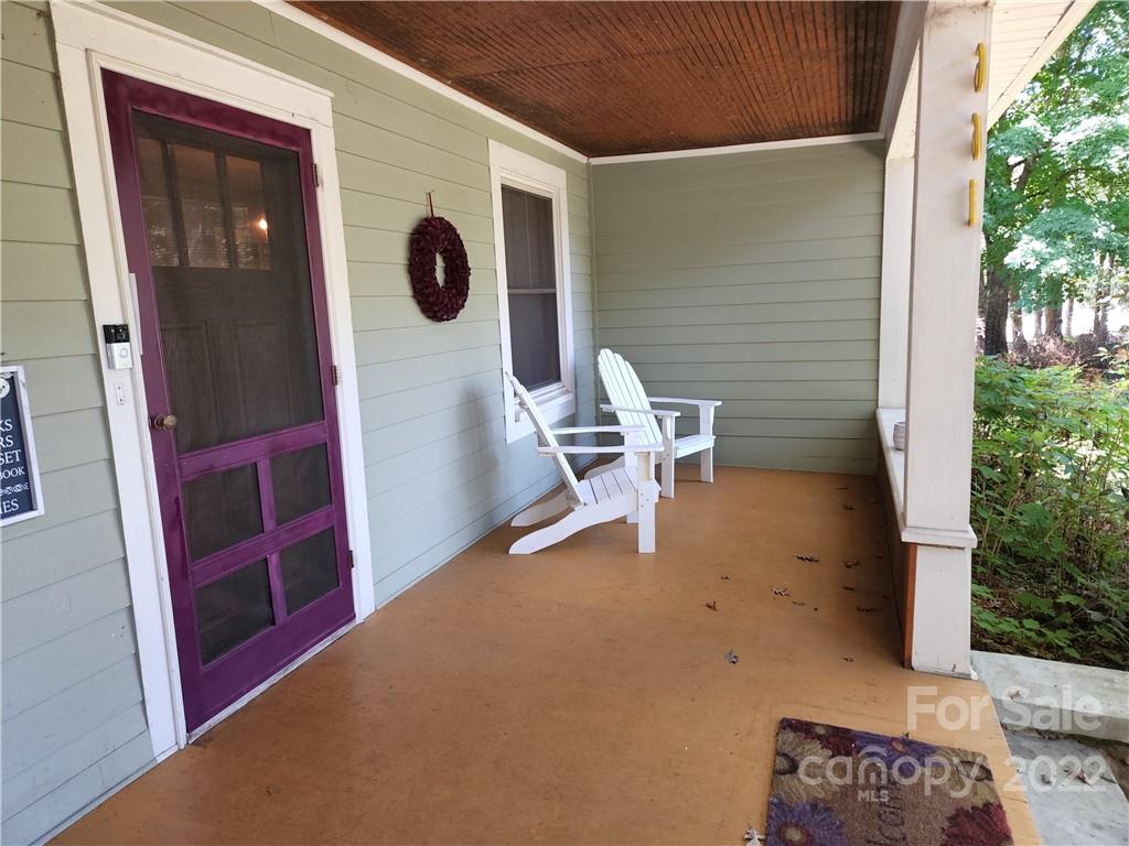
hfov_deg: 73.9
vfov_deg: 58.9
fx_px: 750
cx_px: 564
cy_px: 423
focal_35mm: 23
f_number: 1.8
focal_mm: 5.4
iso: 200
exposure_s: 1/120
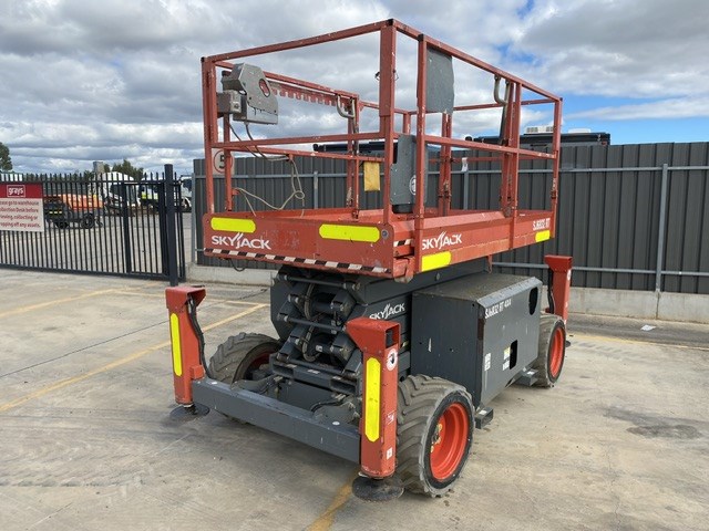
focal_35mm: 26
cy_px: 266
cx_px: 354
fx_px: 533
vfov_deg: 53.1
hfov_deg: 67.3
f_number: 1.8
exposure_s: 1/2358
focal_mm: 4.25
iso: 32
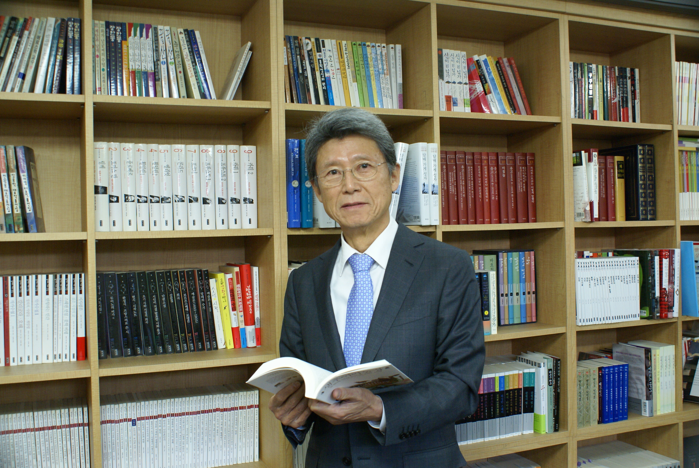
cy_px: 234
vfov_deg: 37.0
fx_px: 700
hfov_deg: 53.1
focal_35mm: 36
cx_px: 350
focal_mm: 24
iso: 400
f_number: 4.5
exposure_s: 1/25
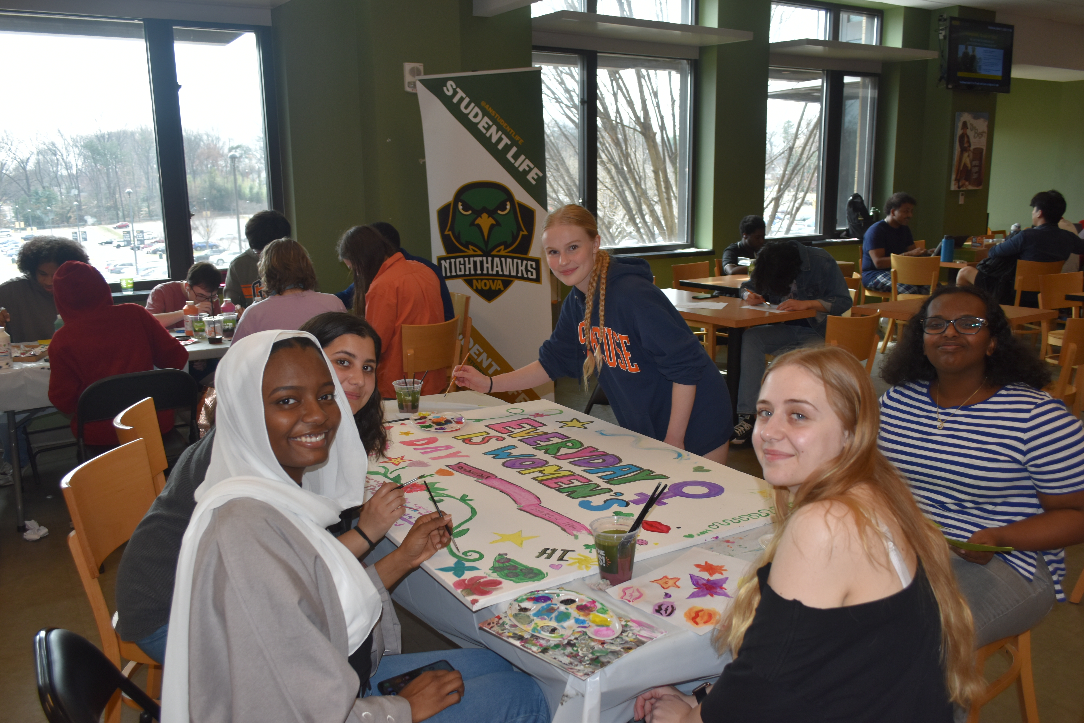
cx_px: 542
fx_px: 903
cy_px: 362
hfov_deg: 61.9
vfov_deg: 43.6
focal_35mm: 30
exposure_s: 1/200
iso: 400
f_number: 5
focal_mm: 20
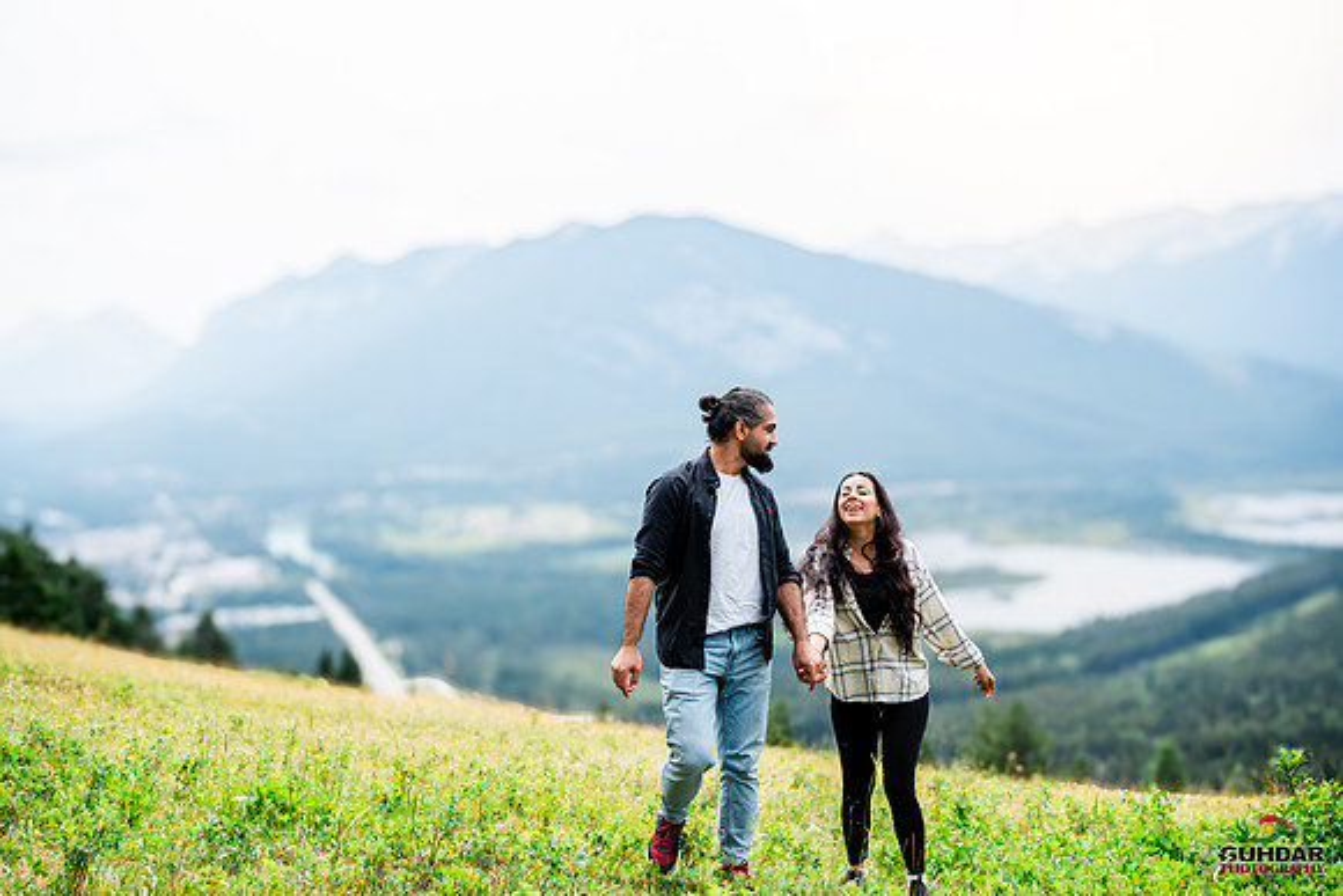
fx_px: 1306
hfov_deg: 54.4
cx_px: 672
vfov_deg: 37.9
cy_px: 448
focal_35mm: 35
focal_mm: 35
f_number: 2
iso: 200
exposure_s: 1/8000
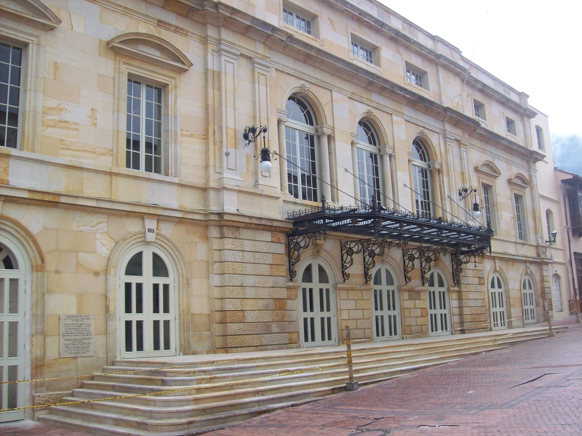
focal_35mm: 36
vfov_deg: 39.6
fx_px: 605
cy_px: 218
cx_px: 291
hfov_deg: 51.4
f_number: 2.7
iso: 80
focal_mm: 6
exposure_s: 1/113
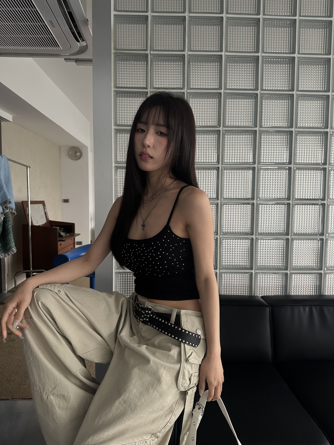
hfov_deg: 56.8
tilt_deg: -2.9
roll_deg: -1.4
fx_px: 309
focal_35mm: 24
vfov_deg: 71.6
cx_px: 167
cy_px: 222
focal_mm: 6.86
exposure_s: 1/64
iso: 250
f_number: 1.78
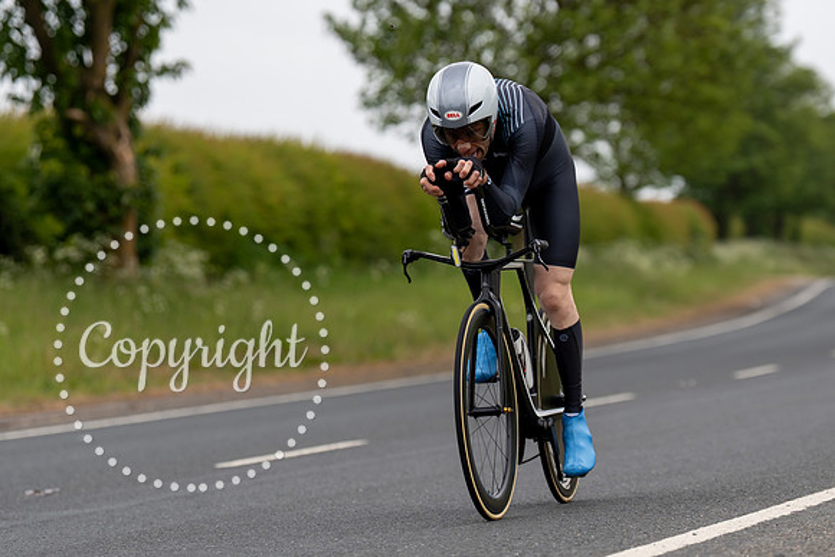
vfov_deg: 7.3
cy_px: 226
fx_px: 4350
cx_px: 479
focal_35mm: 187
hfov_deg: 11.0
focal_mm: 131
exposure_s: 1/1250
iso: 160
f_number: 3.2
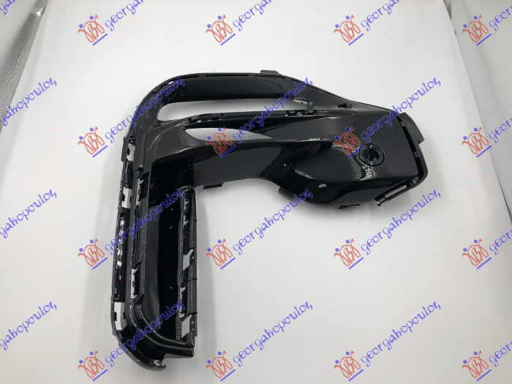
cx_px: 256
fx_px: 414
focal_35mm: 28
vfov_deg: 49.7
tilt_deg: -61.1
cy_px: 192
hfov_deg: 63.4
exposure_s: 1/231
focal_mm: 3.99
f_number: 1.8
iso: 20
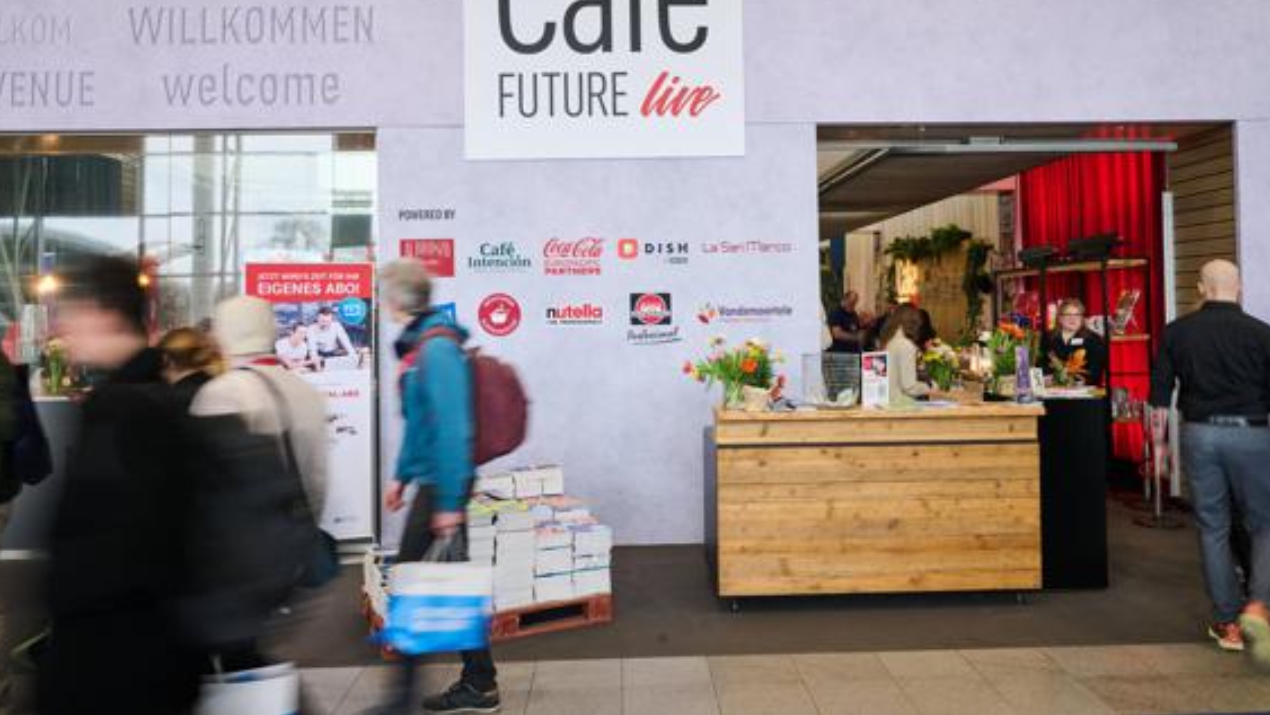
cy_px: 280
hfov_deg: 71.9
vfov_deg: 44.1
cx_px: 643
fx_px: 876
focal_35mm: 26
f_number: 11
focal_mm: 24
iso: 320
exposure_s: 1/13
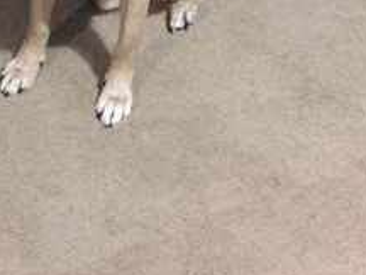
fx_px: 909
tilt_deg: -34.2
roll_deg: +2.2
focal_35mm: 86
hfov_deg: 21.9
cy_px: -56
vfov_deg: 16.5
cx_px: -3
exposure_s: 1/15
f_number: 2.2
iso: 640
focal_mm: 4.15
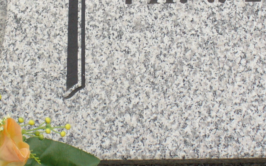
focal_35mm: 122
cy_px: 38
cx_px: 126
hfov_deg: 17.1
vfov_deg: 10.7
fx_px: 884
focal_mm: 6.1
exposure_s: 1/200
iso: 80
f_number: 5.6
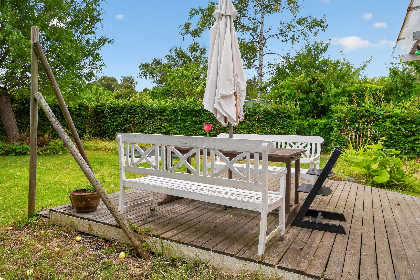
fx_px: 292
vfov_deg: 51.3
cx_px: 210
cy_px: 140
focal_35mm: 25
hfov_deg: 71.5
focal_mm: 25
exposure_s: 1/60
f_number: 9
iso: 400
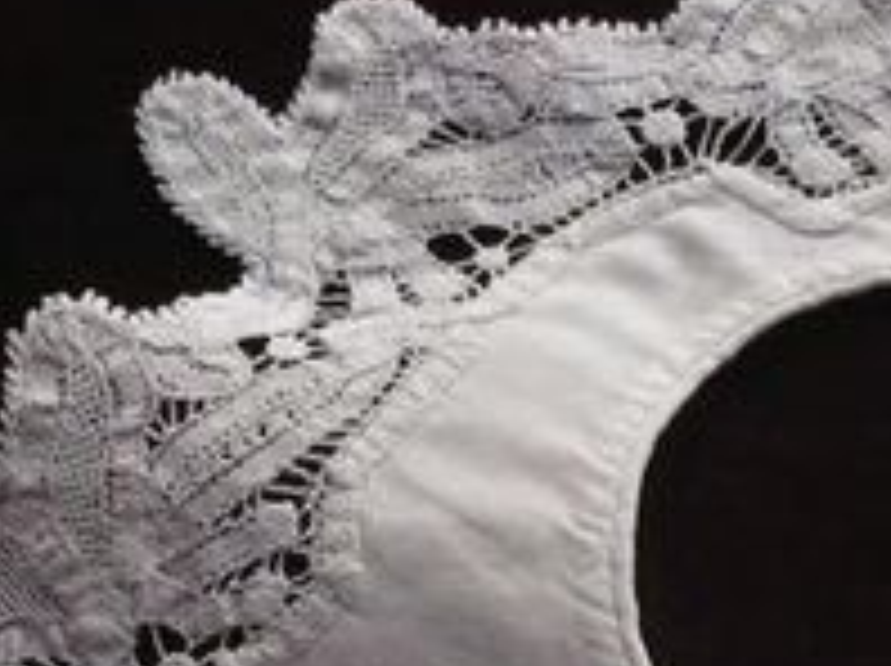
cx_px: 774
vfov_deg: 11.5
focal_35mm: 124
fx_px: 3188
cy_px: 972
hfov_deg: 15.7
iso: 400
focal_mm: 5.8
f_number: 2.8
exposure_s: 1/400
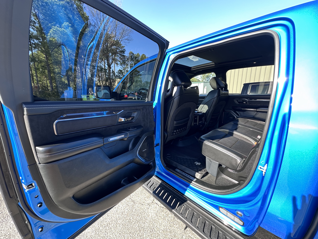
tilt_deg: -12.4
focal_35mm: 14
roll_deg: +0.0
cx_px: 159
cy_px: 120
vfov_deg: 85.7
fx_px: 129
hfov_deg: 102.1
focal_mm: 2.22
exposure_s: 1/99
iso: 64
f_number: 2.2
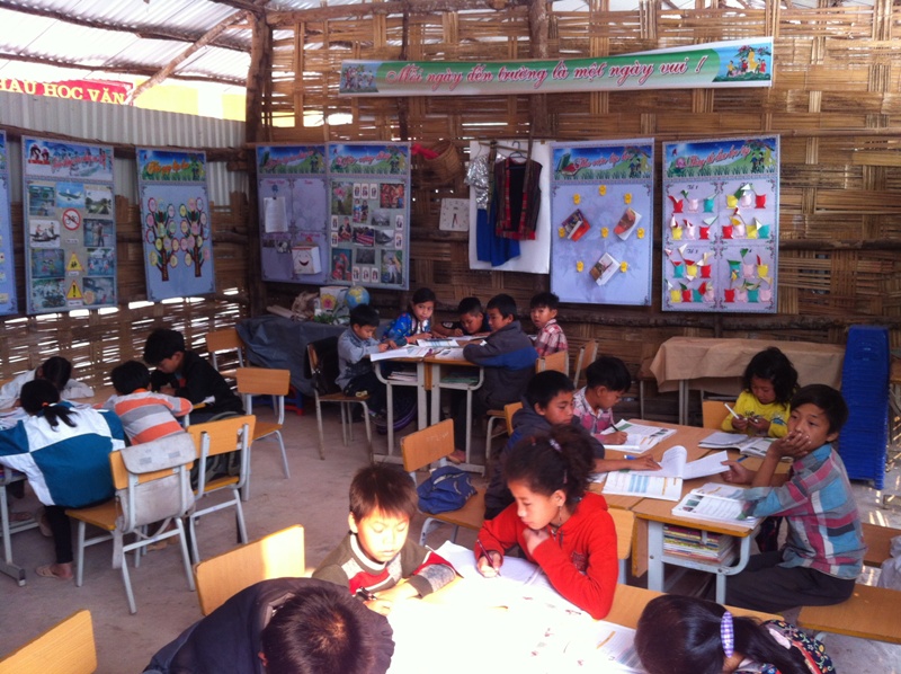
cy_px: 337
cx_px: 450
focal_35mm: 35
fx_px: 910
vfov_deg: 40.6
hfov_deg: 52.7
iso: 80
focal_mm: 3.85
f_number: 2.8
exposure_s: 1/24
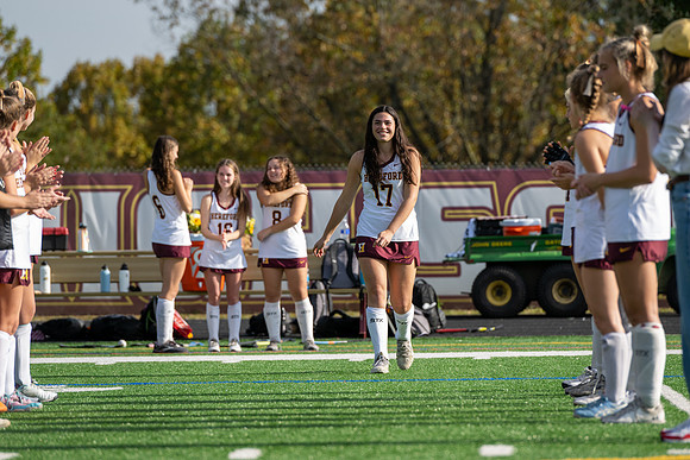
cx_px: 379
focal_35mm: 221
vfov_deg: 6.2
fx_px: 4244
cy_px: 207
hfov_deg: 9.3
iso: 220
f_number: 5
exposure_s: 1/1250
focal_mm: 200
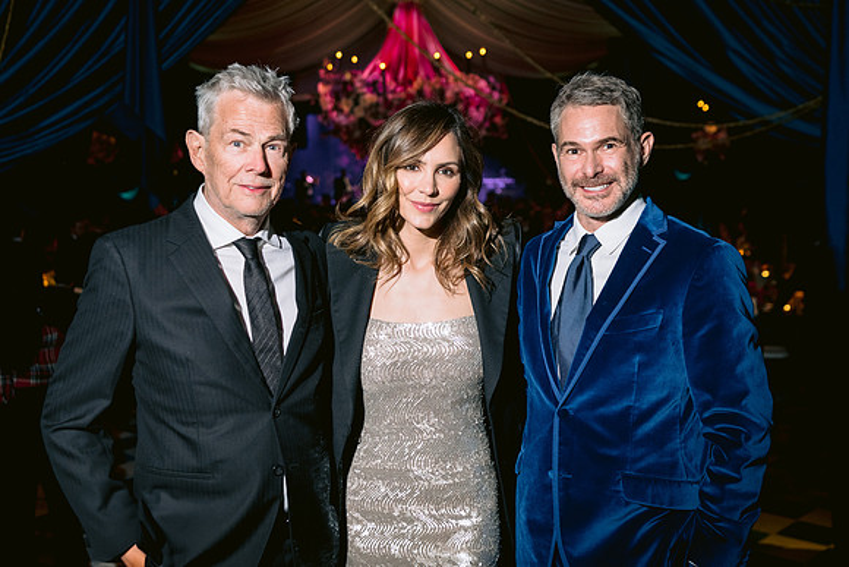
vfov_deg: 30.1
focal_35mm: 45
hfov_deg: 43.9
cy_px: 291
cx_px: 416
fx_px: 1054
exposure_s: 1/80
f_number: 2.8
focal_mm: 35
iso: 800
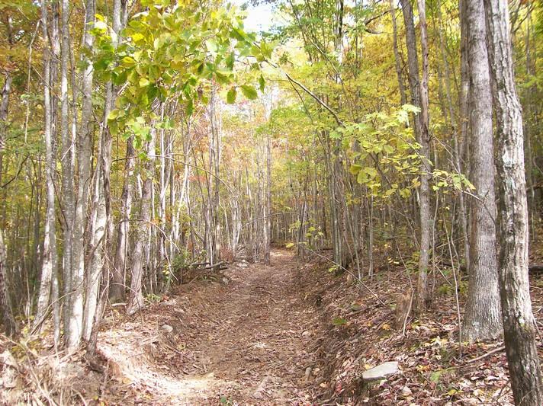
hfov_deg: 51.4
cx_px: 272
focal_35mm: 36
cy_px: 203
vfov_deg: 39.6
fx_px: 564
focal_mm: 6
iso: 140
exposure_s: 1/112
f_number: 2.7
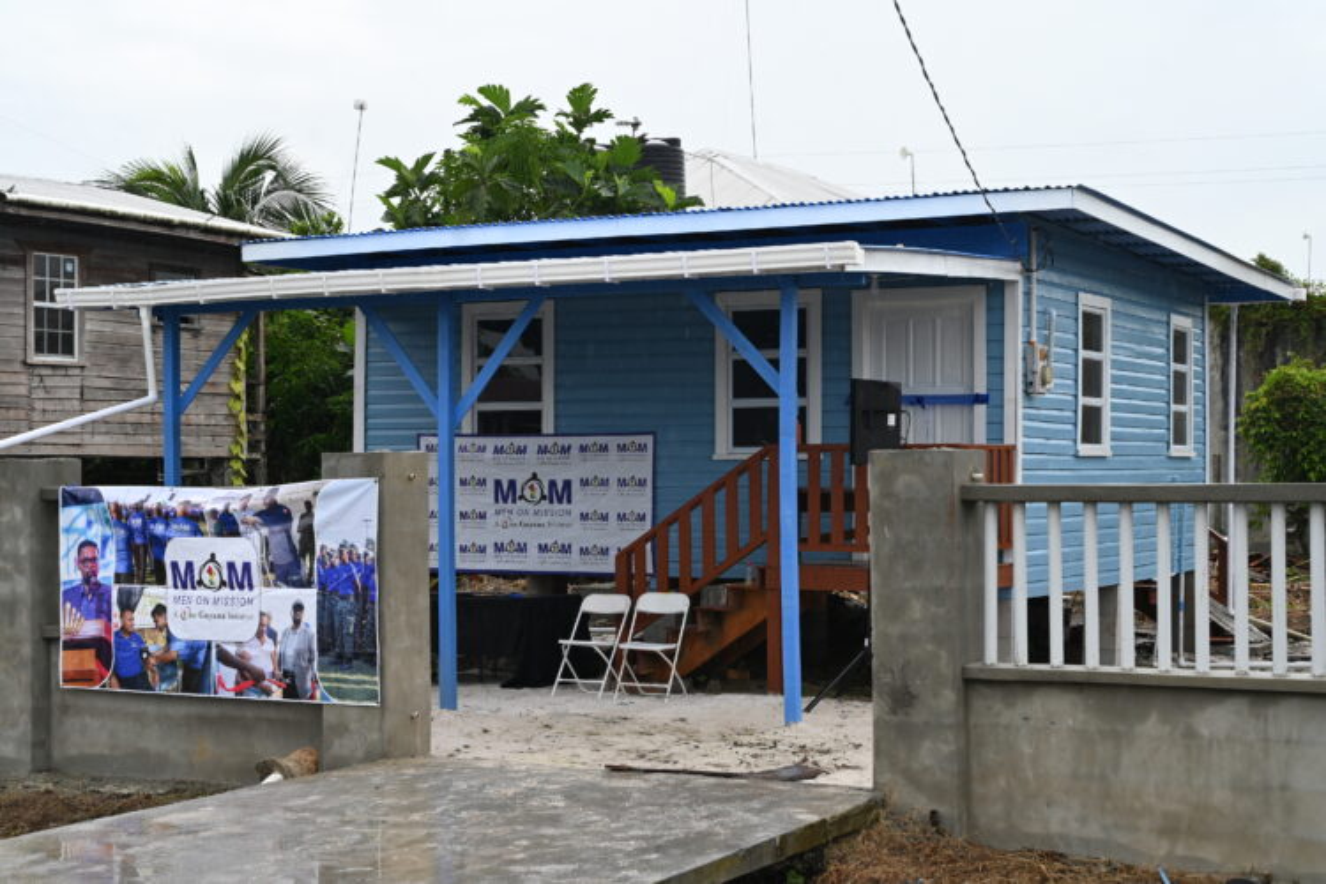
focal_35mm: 55
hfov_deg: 36.2
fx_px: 2026
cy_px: 442
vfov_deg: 24.6
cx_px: 663
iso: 125
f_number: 5.6
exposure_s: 1/250
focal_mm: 55
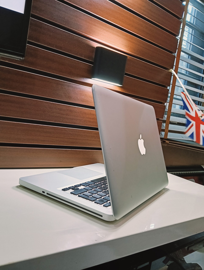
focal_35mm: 27
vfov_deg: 65.2
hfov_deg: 51.5
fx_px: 212
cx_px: 102
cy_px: 135
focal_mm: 3.98
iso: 500
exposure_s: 1/33.3
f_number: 1.8
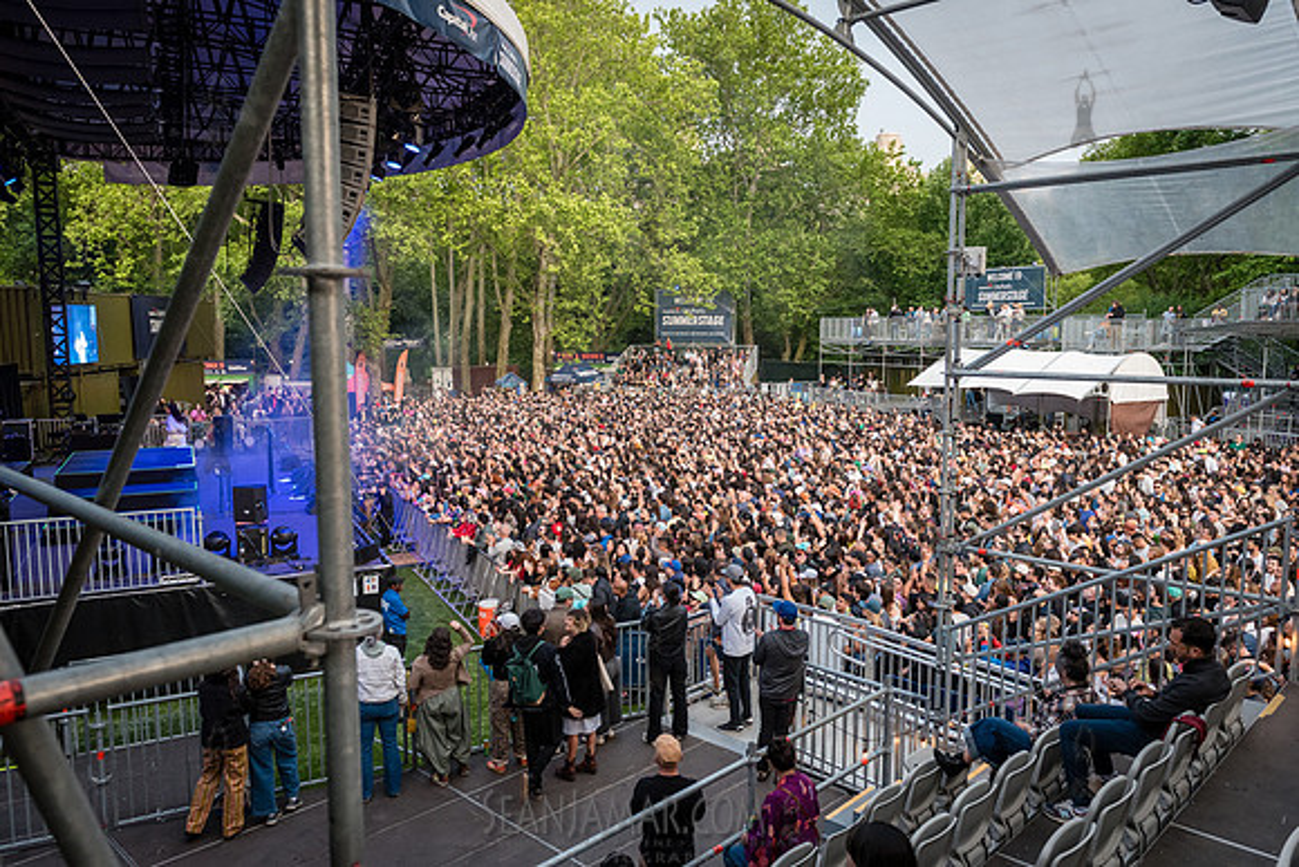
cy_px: 434
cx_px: 650
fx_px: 945
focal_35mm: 26
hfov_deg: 69.0
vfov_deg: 49.3
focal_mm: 24
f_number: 4
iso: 2000
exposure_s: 1/250
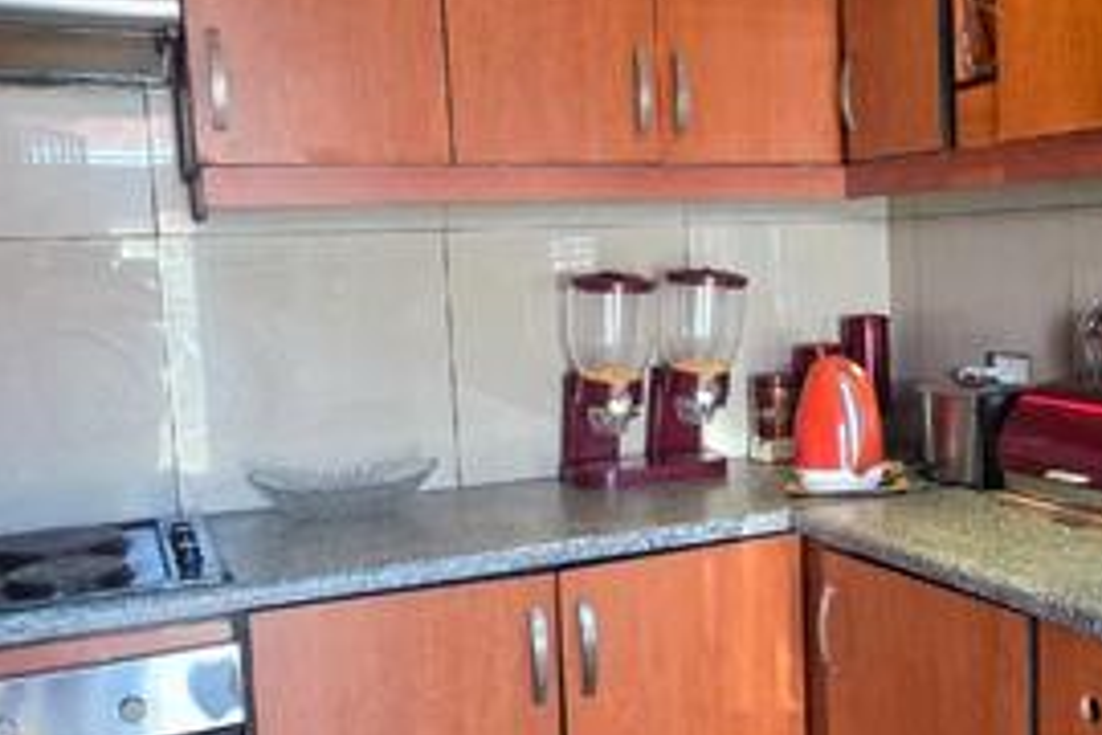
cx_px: 775
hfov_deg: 47.3
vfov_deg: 33.4
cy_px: 408
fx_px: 1224
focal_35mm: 40
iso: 320
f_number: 1.9
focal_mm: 2.2
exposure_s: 1/50.3
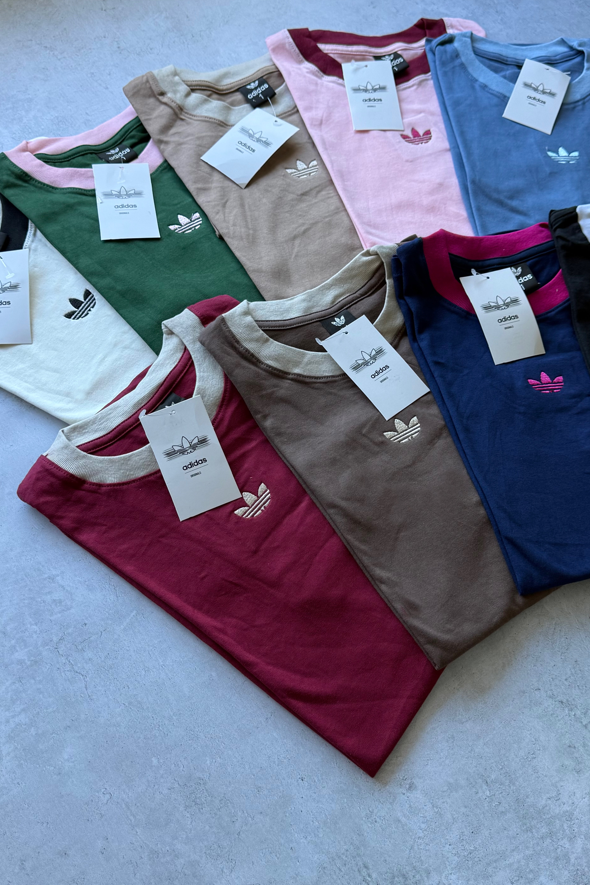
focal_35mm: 35
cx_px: 301
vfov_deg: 54.4
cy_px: 437
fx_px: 860
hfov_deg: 37.8
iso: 100
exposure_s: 1/121
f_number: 1.78
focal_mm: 6.76
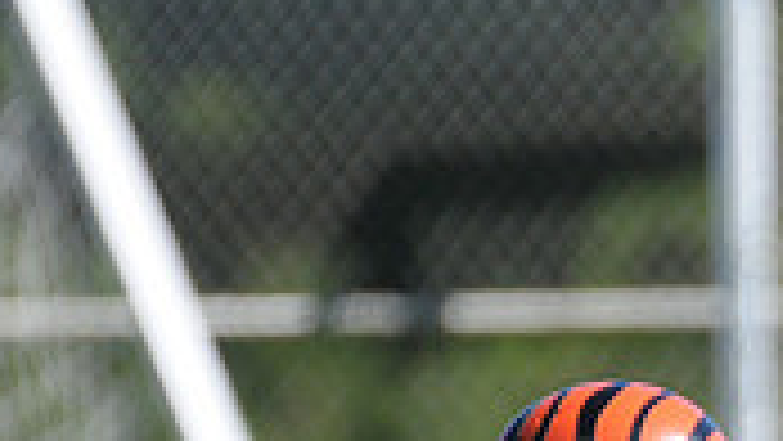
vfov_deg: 0.6
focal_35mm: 2098
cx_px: 1148
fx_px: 43572
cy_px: 857
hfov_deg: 1.0
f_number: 4
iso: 640
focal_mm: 400
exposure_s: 1/3200
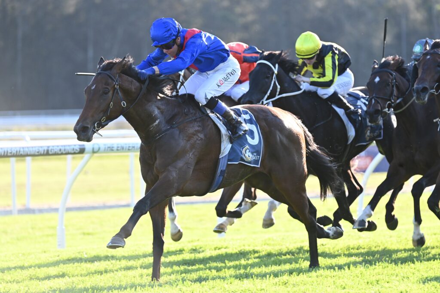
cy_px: 146
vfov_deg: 4.3
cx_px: 220
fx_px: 3911
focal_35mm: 320
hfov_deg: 6.4
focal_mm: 320
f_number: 5.6
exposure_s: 1/1600
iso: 2200
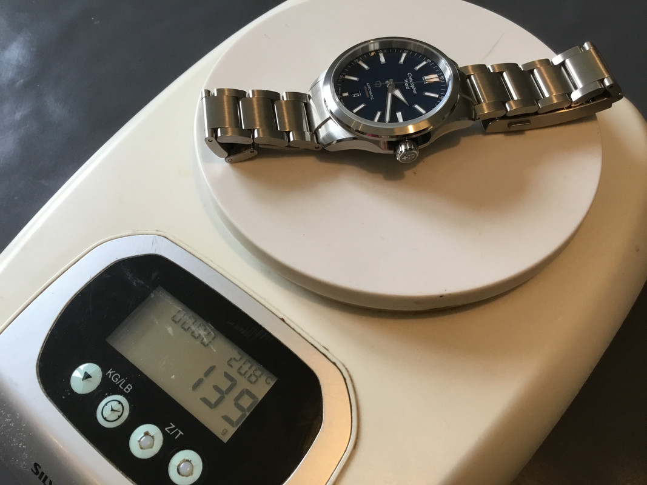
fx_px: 579
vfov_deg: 45.4
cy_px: 242
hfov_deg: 58.4
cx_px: 324
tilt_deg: -59.5
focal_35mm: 31
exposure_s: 1/33
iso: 50
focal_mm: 3.3
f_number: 2.4
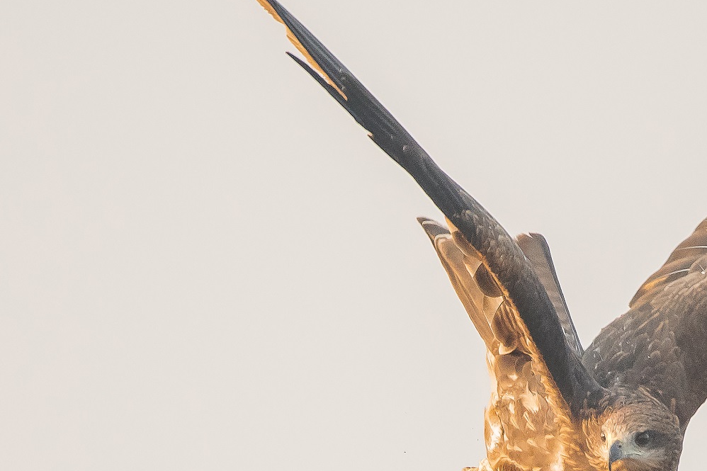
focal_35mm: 2571
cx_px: 533
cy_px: 562
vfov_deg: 0.5
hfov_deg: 0.8
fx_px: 50480
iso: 1100
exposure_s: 1/1000
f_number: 6.3
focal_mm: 600
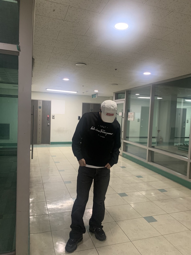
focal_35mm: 26
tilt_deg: -3.0
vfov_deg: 67.3
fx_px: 191
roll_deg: -2.7
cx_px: 96
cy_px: 128
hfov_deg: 53.1
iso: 250
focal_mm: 4.25
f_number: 1.8
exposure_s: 1/60
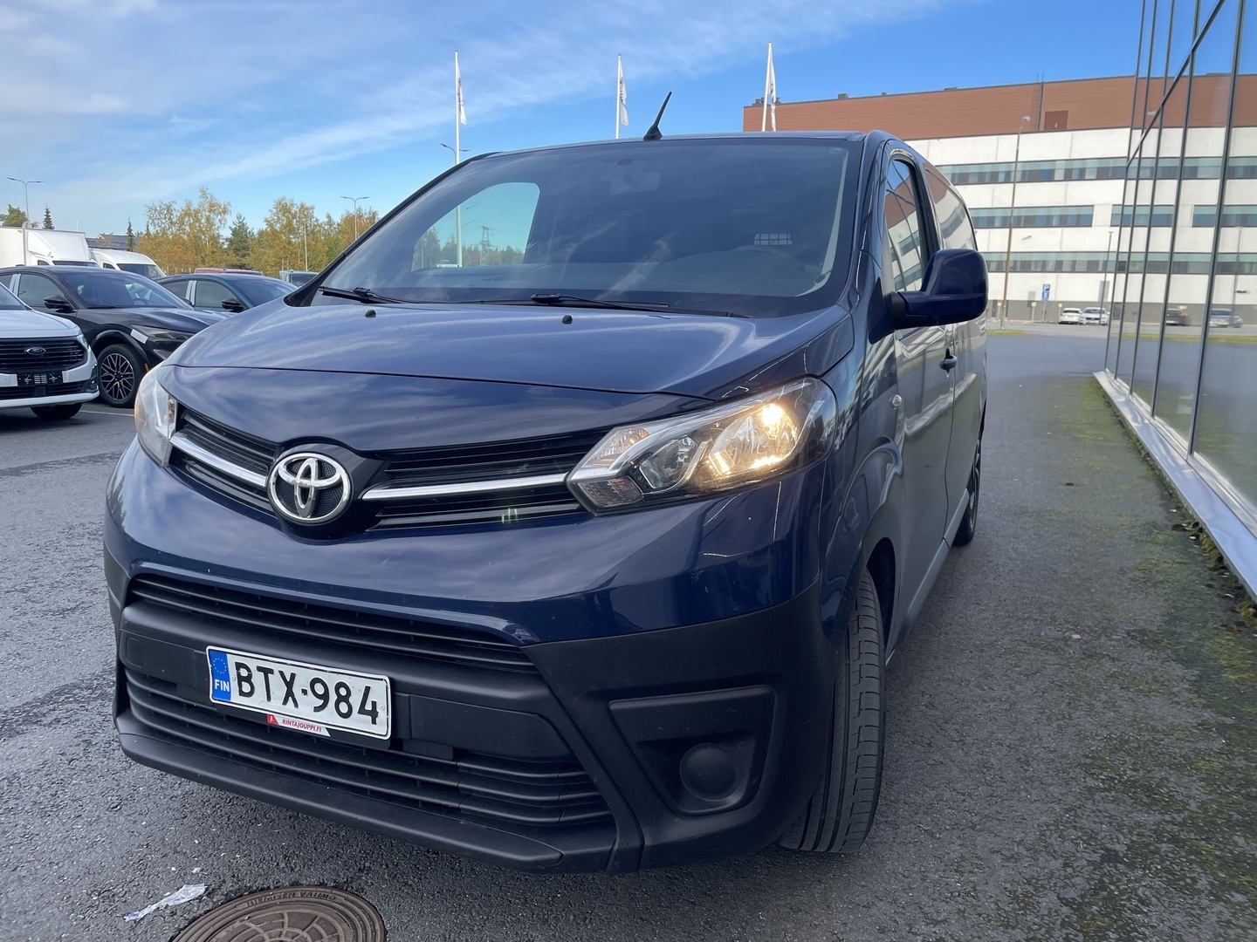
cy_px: 471
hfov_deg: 67.3
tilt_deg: -8.2
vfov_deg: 53.1
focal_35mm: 26
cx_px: 628
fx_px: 944
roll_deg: -1.3
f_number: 1.6
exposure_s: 1/779
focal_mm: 4.2
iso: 32
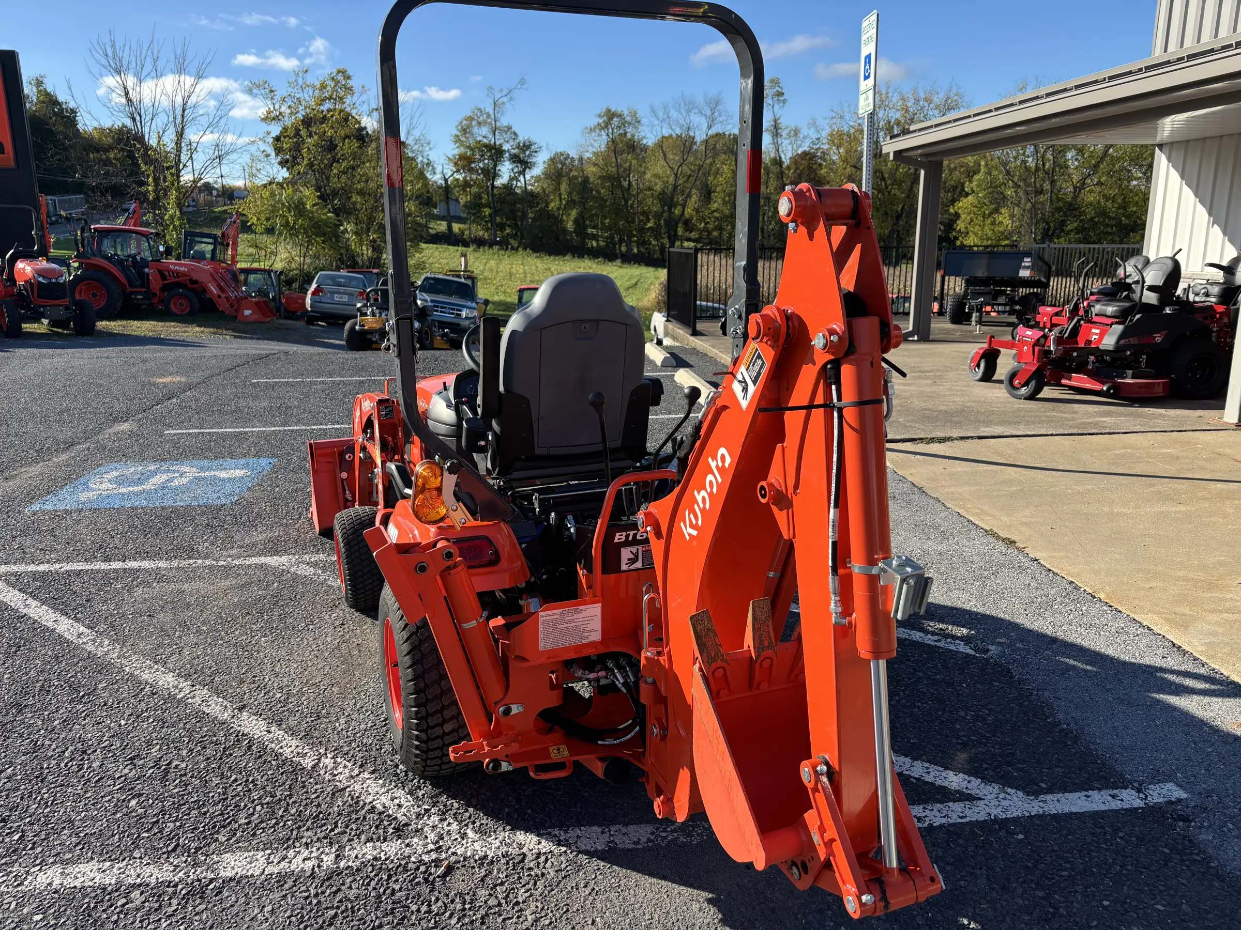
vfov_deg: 53.1
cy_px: 465
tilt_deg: -14.6
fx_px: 932
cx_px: 620
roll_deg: +0.6
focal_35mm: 26
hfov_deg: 67.3
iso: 50
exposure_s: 1/1590
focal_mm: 5.96
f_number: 1.6
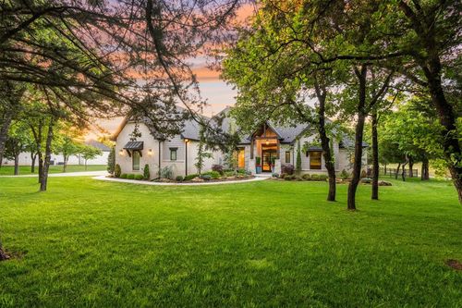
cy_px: 154
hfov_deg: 96.8
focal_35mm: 16
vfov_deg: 73.7
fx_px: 205
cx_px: 231
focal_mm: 16
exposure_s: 1/10
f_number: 8
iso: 200
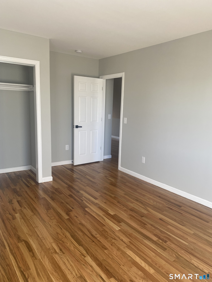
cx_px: 106
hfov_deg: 53.1
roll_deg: -2.5
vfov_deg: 67.3
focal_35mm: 26
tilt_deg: -9.4
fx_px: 212
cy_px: 141
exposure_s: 1/121
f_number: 1.8
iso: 80
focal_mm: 4.25
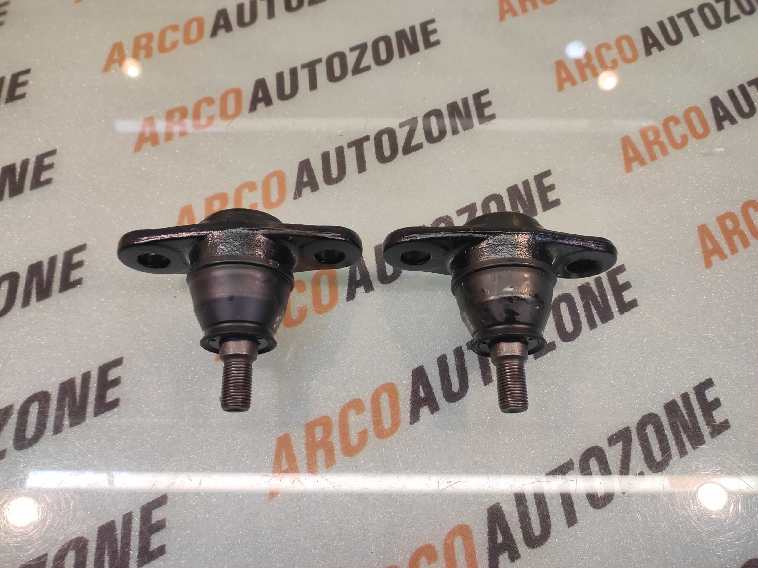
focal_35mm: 17
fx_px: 372
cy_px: 284
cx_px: 379
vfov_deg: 74.7
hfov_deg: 91.1
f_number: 1.79
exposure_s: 1/33
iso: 114
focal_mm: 4.74
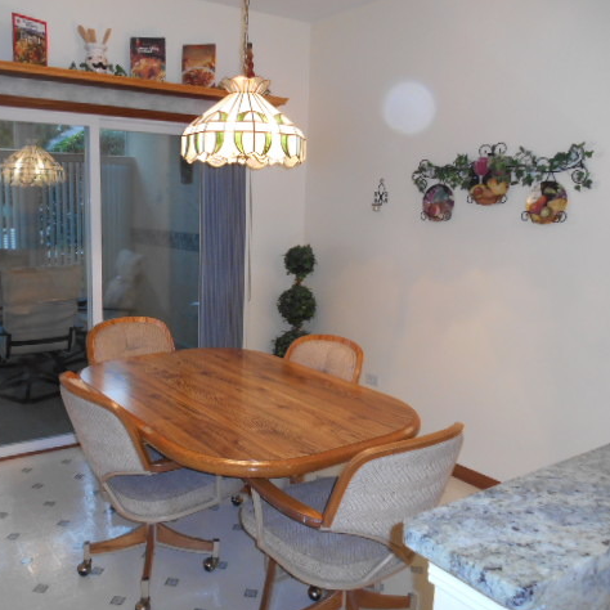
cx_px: 248
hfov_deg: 52.2
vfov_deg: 52.5
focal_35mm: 31
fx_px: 618
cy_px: 306
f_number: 3.4
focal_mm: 4.7
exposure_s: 1/25
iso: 200
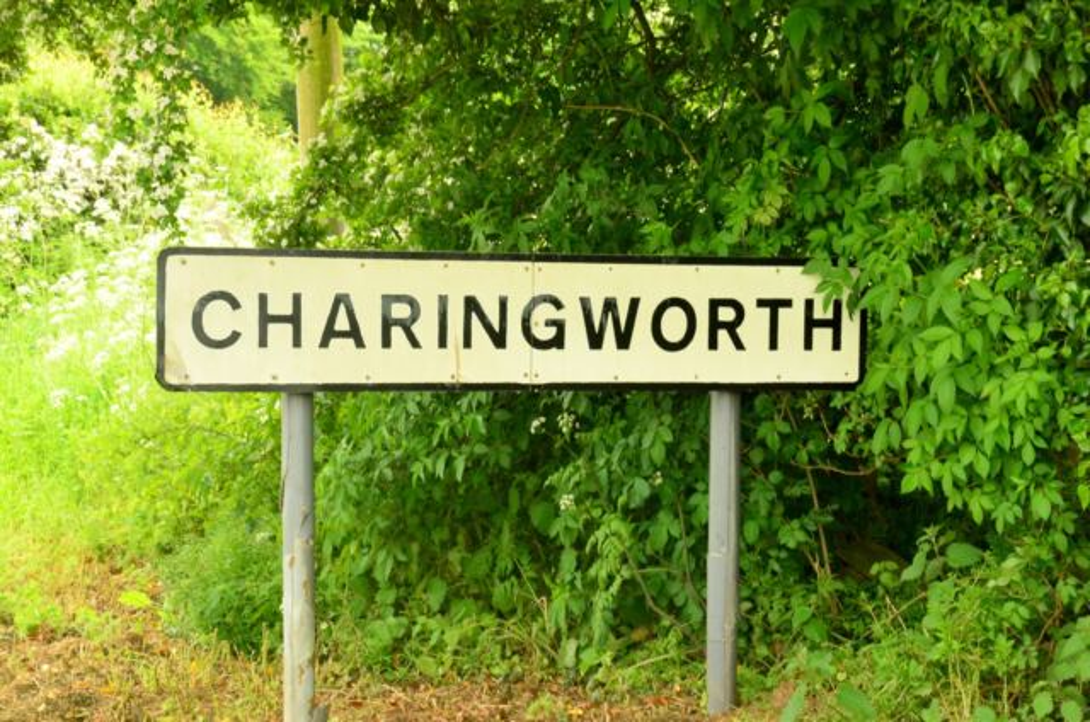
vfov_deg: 14.6
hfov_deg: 22.0
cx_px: 545
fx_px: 2810
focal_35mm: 93
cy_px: 361
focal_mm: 62
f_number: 18
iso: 200
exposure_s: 1/15
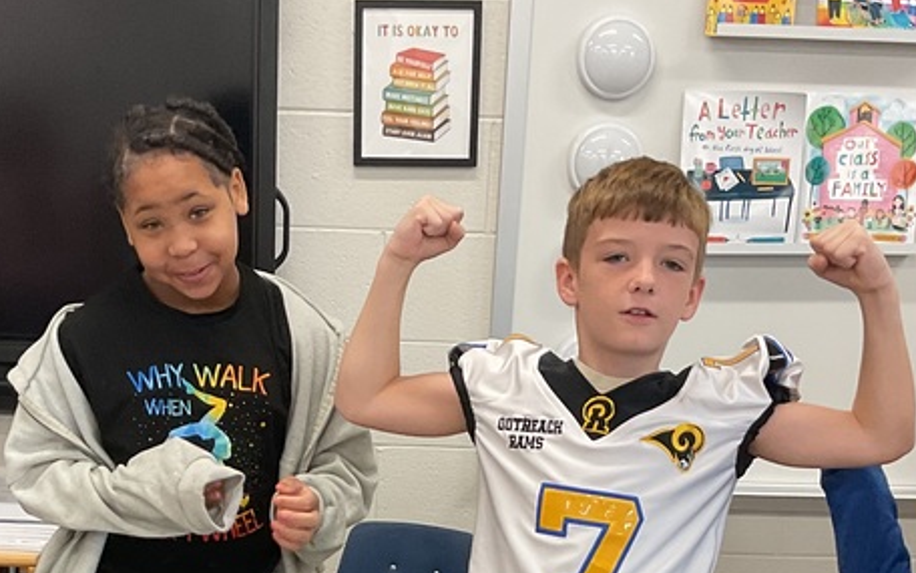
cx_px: 376
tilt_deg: -22.5
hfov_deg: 29.7
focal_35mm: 69
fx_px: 1723
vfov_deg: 17.8
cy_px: 728
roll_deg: -3.3
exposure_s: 1/60
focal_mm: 3
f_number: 1.8
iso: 80
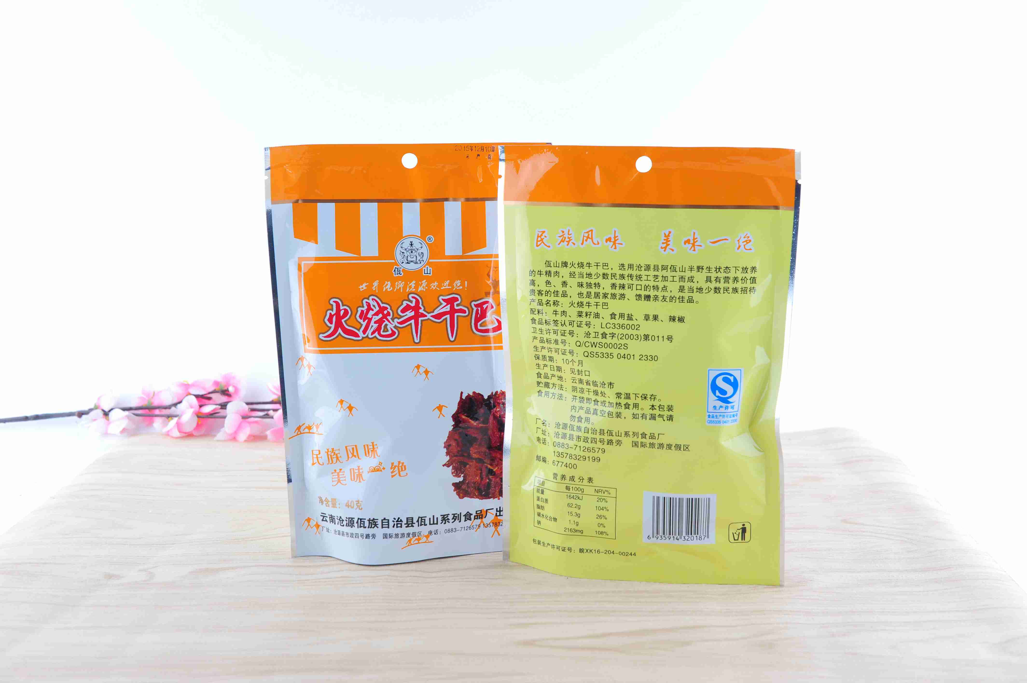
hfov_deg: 44.5
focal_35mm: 44
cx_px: 514
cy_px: 342
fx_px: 1254
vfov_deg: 30.5
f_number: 5.6
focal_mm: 44
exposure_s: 1/80
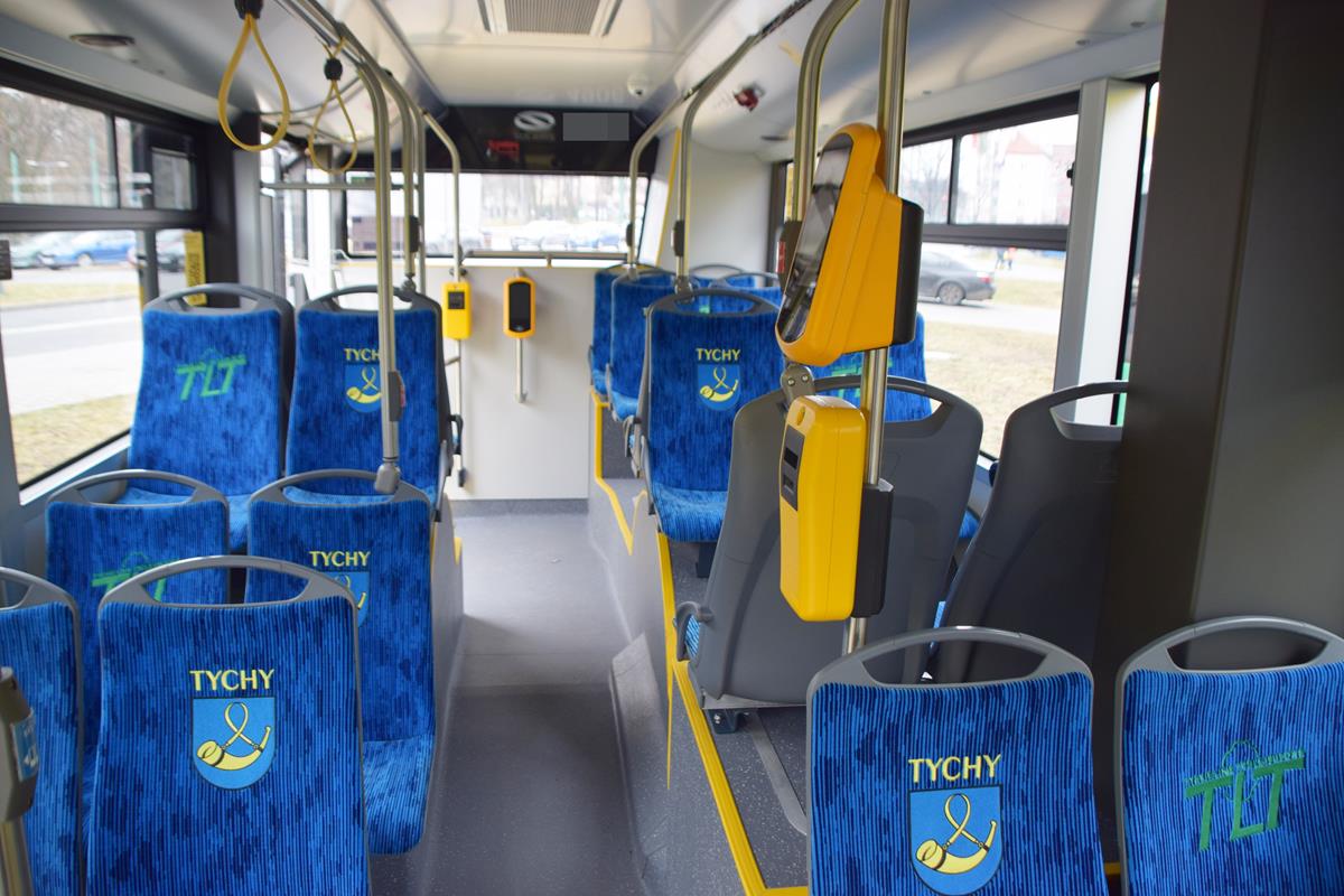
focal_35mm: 27
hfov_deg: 67.4
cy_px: 448
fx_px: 1008
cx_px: 672
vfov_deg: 47.9
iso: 400
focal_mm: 18
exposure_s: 1/30
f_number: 3.5
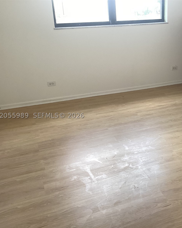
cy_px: 115
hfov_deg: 35.4
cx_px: 143
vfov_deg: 44.8
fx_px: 276
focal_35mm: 41
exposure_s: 1/60
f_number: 2.4
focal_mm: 3.3
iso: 100
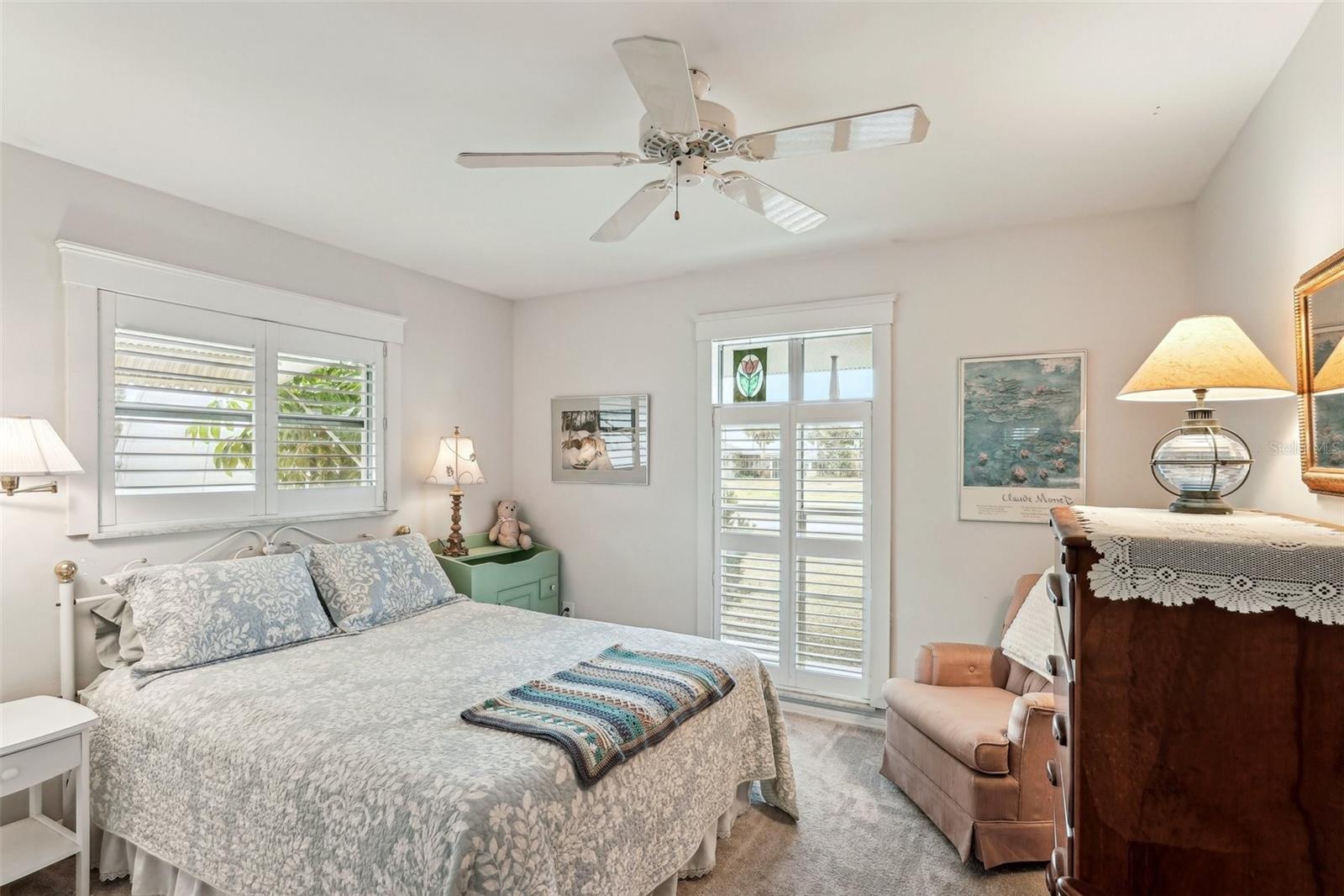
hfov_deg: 96.7
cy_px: 448
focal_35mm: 16
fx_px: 597
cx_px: 672
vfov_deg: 73.7
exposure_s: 1/15
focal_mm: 16
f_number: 8
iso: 400
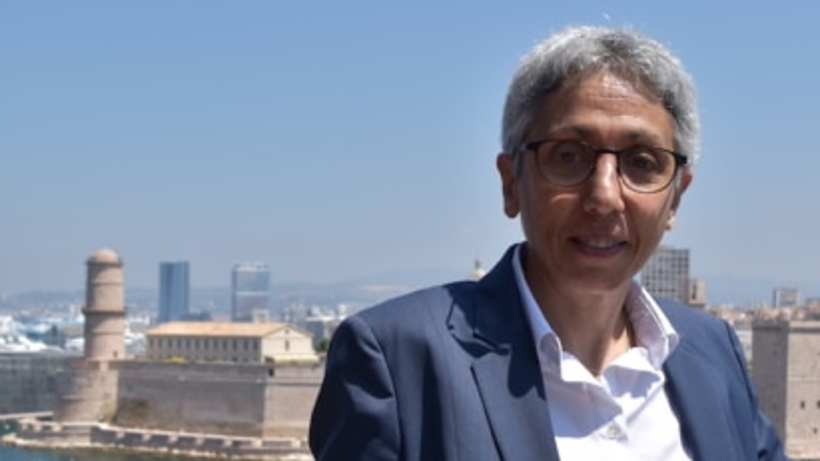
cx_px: 589
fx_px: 1196
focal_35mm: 55
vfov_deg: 21.6
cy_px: 339
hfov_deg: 37.2
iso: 100
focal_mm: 24
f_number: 9
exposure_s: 1/320
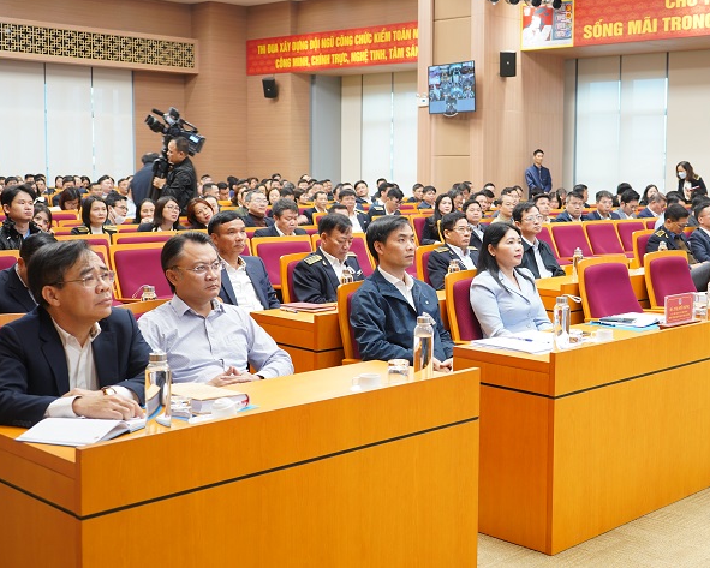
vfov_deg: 32.1
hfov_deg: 39.0
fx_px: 988
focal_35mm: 47
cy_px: 249
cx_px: 477
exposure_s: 1/20
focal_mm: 37
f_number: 4.5
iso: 640
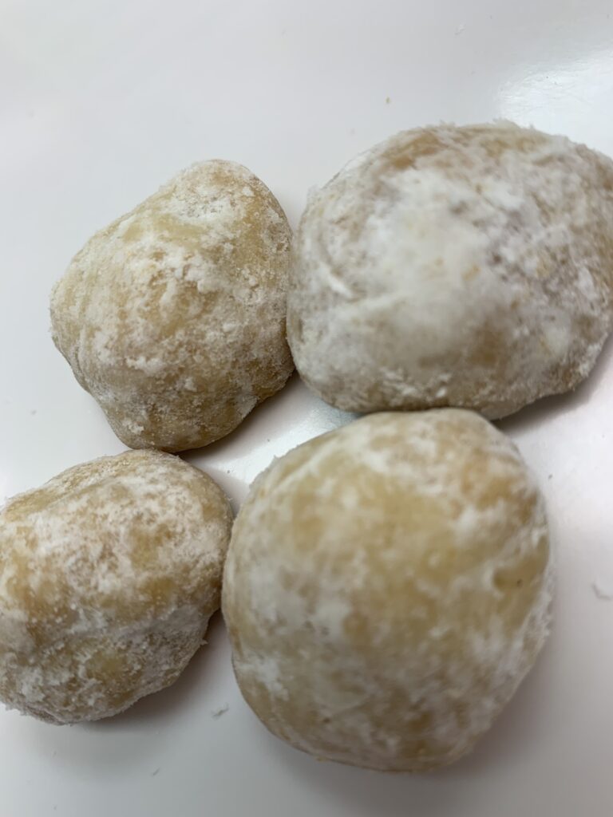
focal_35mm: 26
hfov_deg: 53.1
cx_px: 306
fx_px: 614
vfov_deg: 67.3
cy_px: 408
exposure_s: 1/120
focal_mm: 4.25
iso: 40
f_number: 1.8
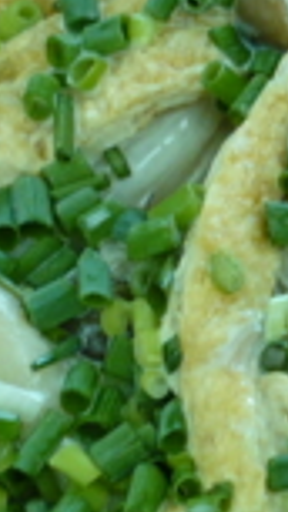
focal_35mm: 200
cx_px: 388
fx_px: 2717
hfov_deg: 6.0
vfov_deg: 10.8
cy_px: 254
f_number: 2.8
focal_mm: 5.8
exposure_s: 1/30
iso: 100
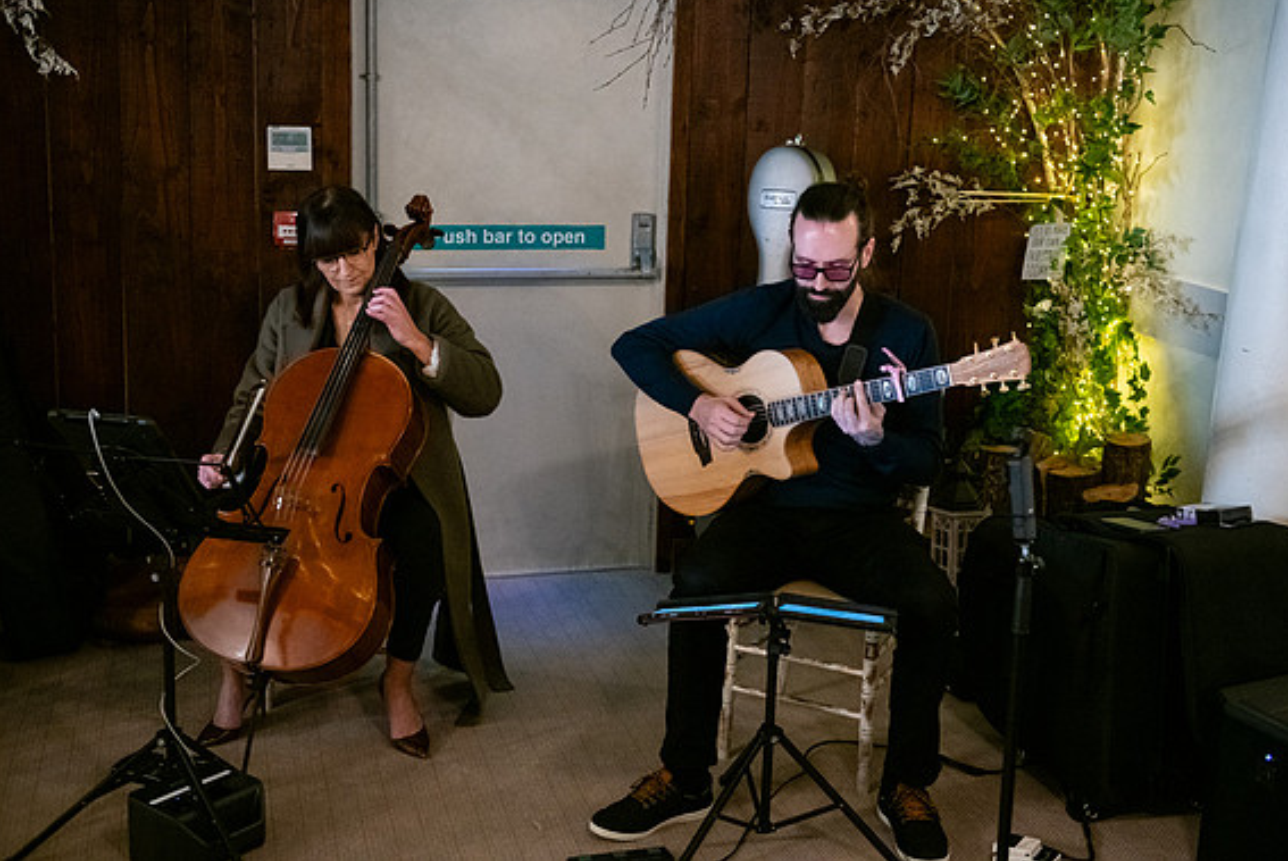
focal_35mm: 46
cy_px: 424
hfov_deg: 42.7
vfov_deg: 29.3
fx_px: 1647
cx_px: 652
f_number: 3.5
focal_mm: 45
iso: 2000
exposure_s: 1/160
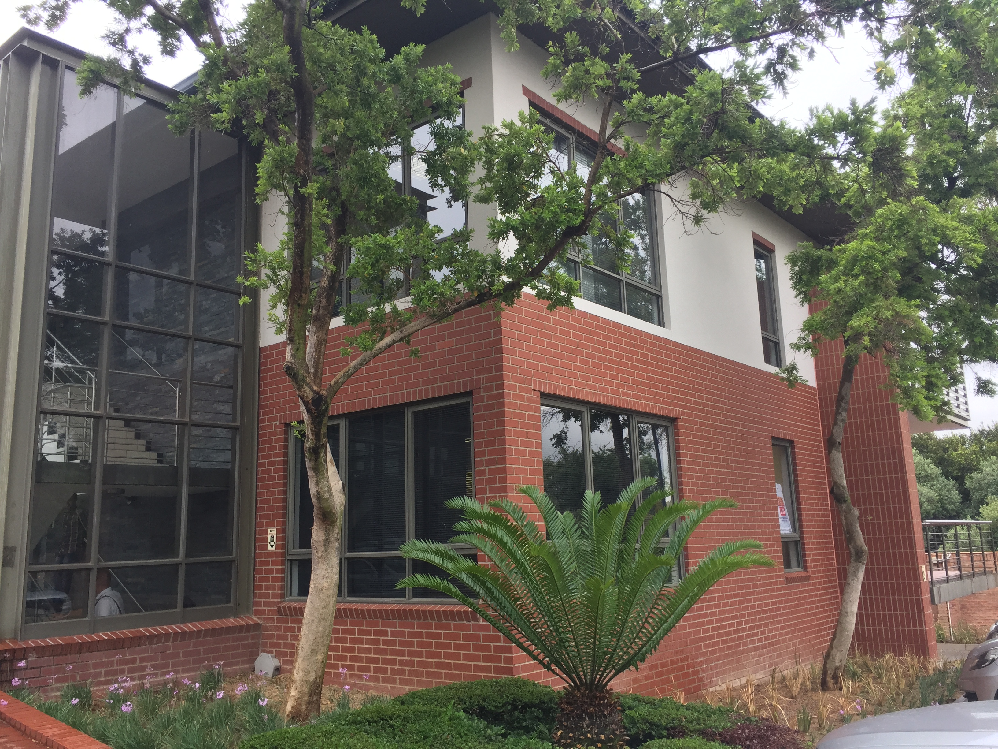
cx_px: 499
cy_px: 374
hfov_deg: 61.7
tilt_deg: +12.4
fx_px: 836
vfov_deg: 48.2
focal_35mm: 29
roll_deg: +2.1
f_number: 2.2
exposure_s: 1/100
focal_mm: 4.15
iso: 50
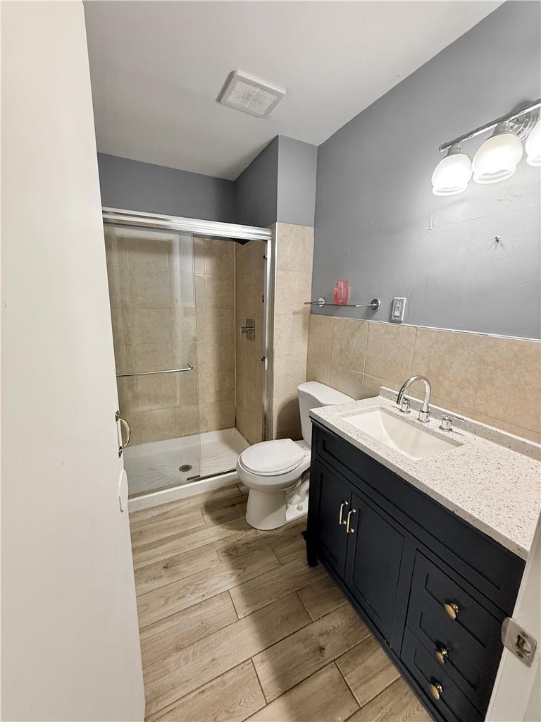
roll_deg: -1.6
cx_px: 270
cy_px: 361
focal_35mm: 14
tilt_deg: -12.2
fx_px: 292
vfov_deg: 102.1
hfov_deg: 85.7
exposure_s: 1/60
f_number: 2.2
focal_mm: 2.22
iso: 400
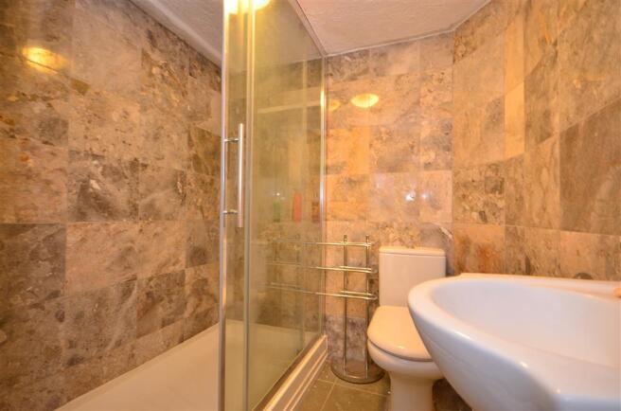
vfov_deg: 77.0
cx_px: 310
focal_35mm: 15
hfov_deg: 100.5
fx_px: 258
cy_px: 206
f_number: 5
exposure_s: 1/2.5
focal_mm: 10
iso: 200
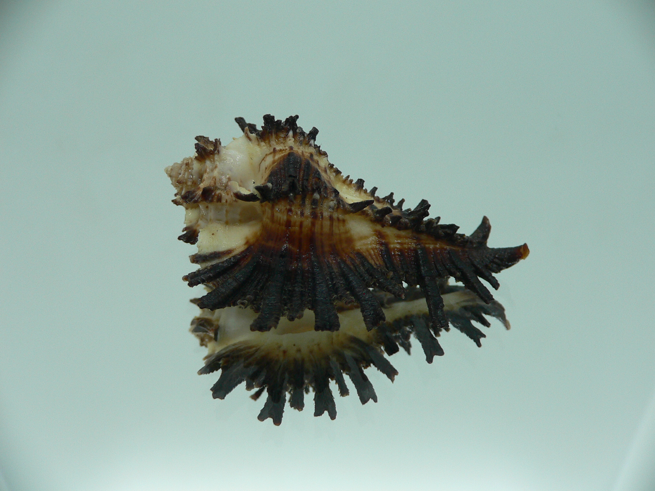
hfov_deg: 52.6
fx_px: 662
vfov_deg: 40.7
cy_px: 246
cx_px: 328
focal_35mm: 35
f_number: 2.8
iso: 100
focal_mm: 4.6
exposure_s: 1/60
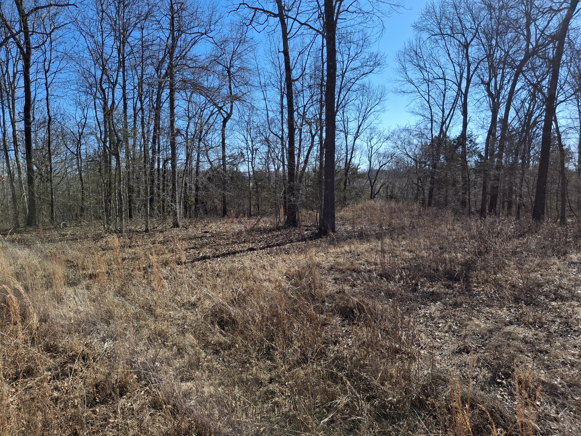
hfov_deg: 69.4
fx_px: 420
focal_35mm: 25
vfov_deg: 54.9
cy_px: 218
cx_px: 290
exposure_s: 1/1610
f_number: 1.8
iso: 32
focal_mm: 4.69
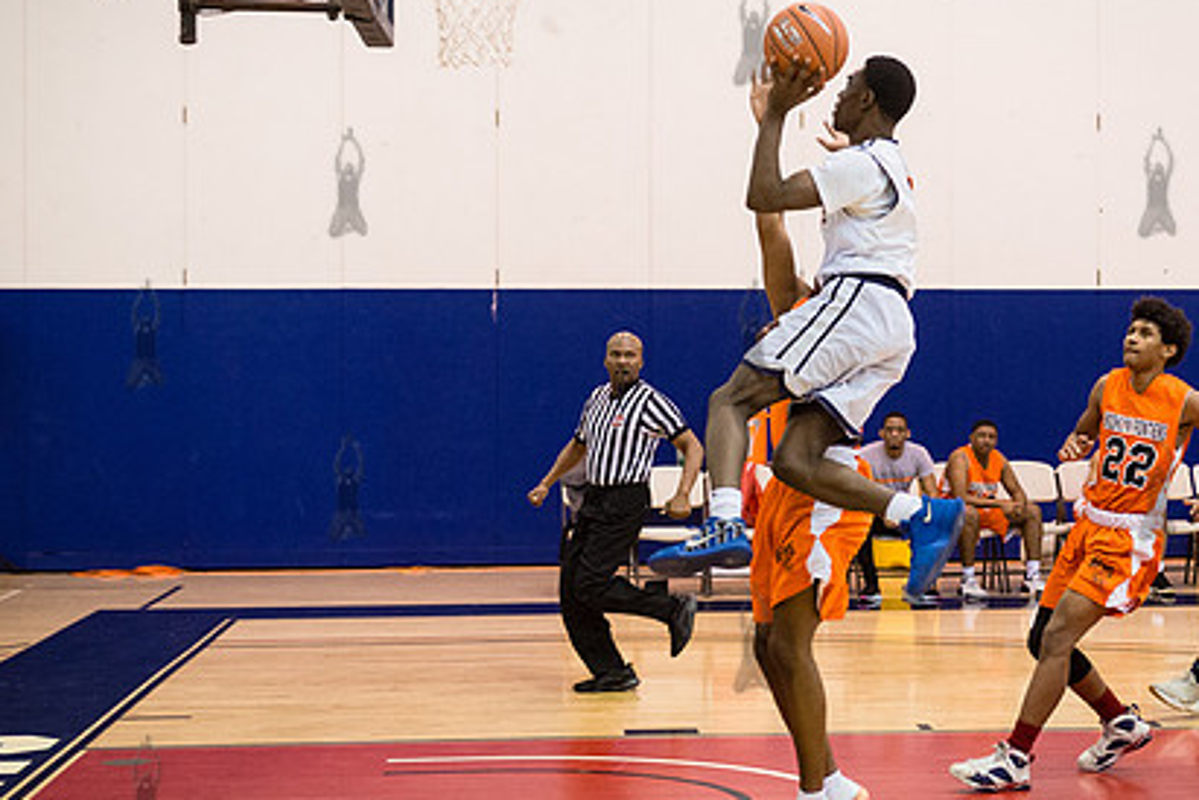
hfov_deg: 22.4
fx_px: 2997
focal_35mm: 90
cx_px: 877
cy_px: 376
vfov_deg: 15.2
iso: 4000
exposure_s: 1/400
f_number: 3.5
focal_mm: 52
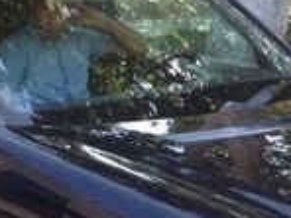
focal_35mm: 156
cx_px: 106
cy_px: 270
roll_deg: +0.0
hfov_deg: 12.7
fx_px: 1311
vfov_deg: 9.4
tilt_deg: -16.9
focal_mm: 4.28
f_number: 2.4
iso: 50
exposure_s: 1/166
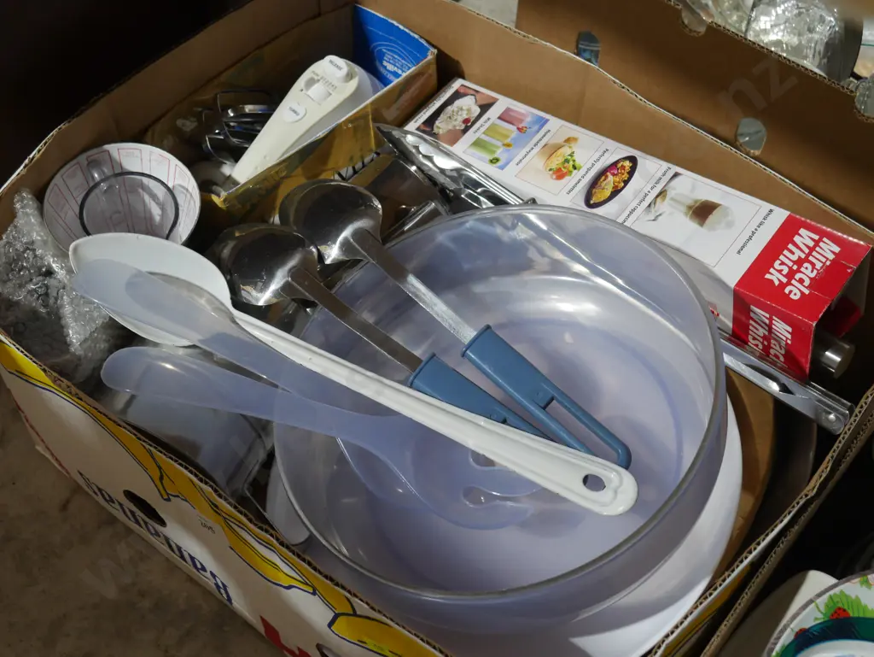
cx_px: 437
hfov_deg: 39.6
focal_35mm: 48
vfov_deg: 30.3
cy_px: 328
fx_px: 1212
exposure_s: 1/60
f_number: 5.2
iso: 1250
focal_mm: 24
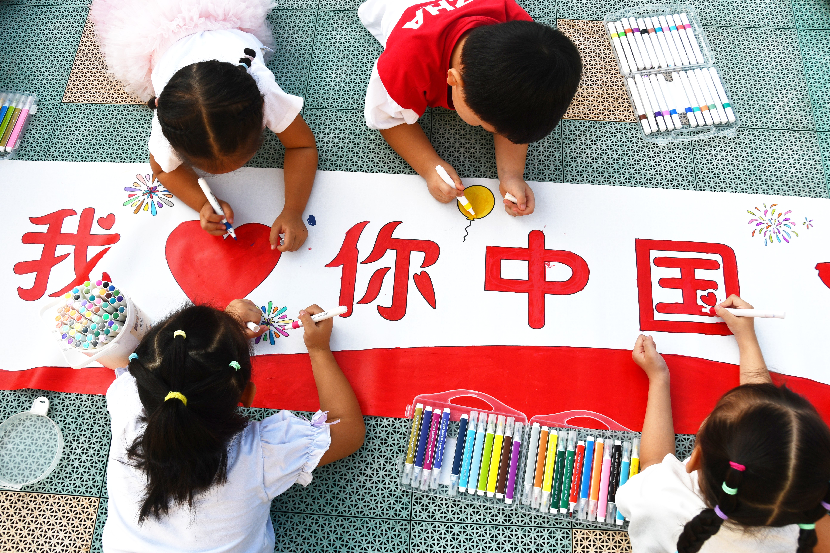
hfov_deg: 61.9
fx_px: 692
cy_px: 276
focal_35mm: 30
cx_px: 415
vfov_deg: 43.6
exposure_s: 1/250
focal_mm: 20
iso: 125
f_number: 8
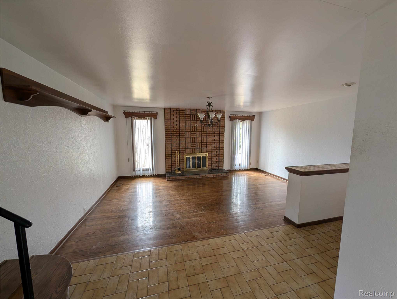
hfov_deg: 110.5
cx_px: 198
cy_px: 150
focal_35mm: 12
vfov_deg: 94.6
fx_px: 138
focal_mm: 2.02
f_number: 1.7
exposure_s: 1/78.2
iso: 70
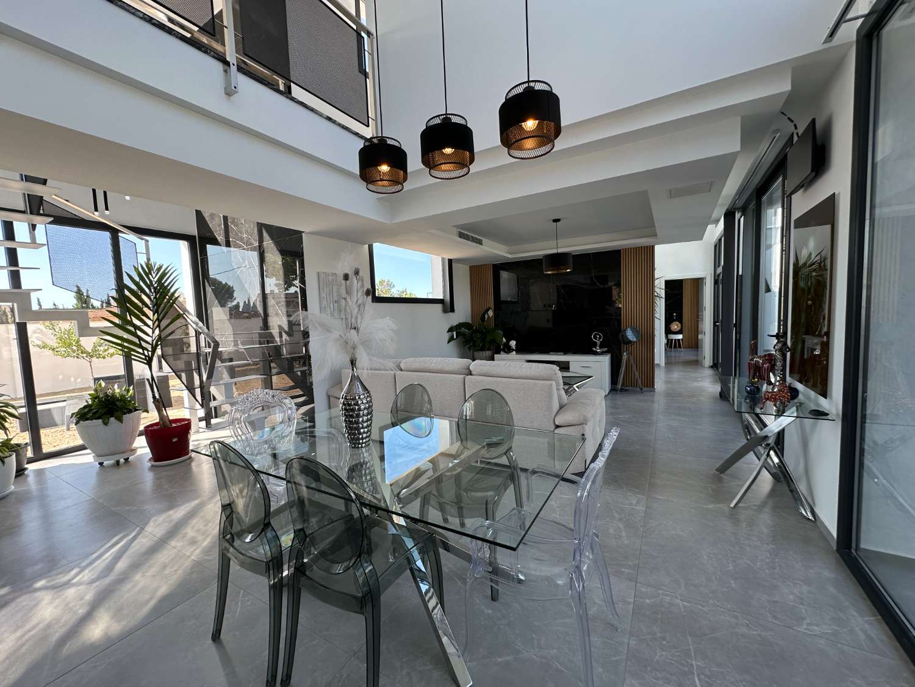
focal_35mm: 14
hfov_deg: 102.1
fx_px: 370
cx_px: 458
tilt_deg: -2.4
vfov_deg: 85.7
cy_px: 344
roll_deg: +2.4
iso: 40
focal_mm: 2.22
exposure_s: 1/161
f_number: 2.2
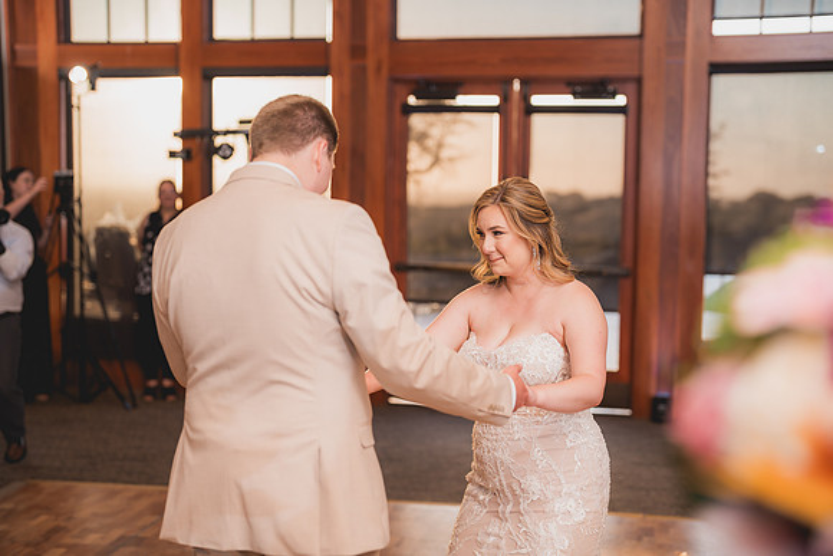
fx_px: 1157
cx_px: 416
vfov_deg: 27.0
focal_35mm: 50
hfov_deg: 39.6
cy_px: 278
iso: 125
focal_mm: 50
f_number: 1.8
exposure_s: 1/250
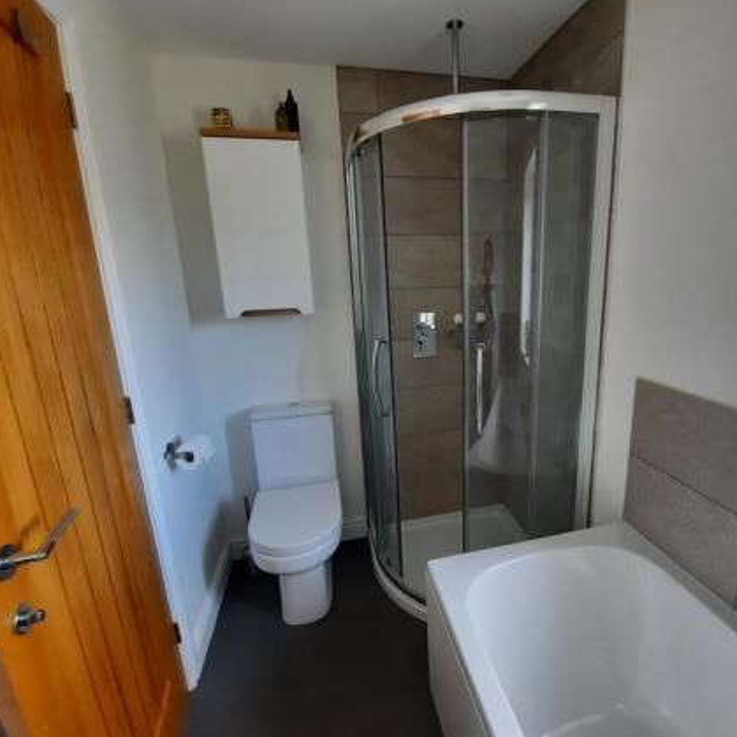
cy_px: 365
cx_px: 434
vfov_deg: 87.4
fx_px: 385
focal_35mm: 16
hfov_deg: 86.6
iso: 160
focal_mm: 1.74
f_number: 2.2
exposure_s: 1/50
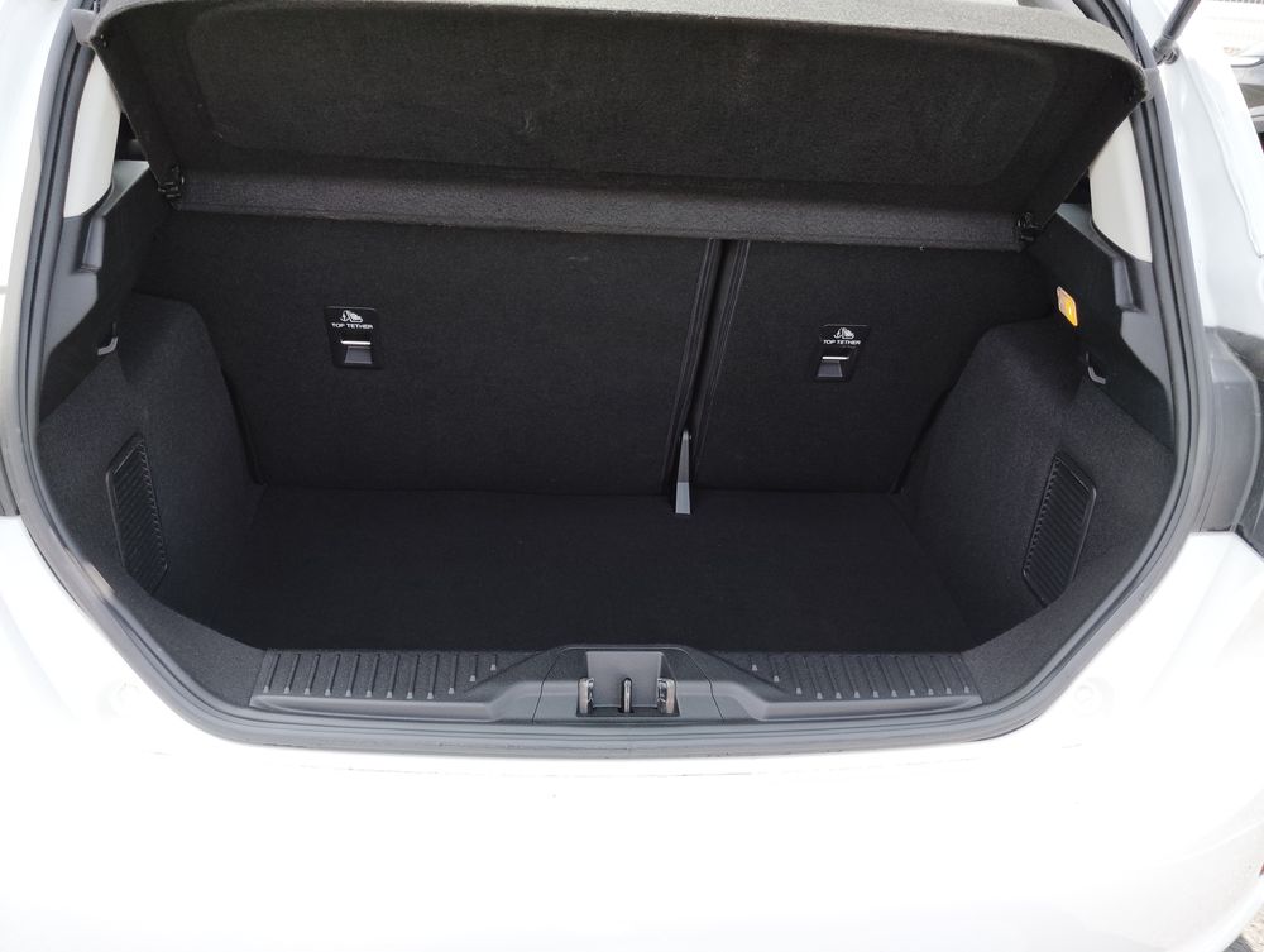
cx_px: 632
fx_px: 1060
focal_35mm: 29
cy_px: 476
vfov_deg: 48.3
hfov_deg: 61.6
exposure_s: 1/284
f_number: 1.8
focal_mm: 4.25
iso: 50
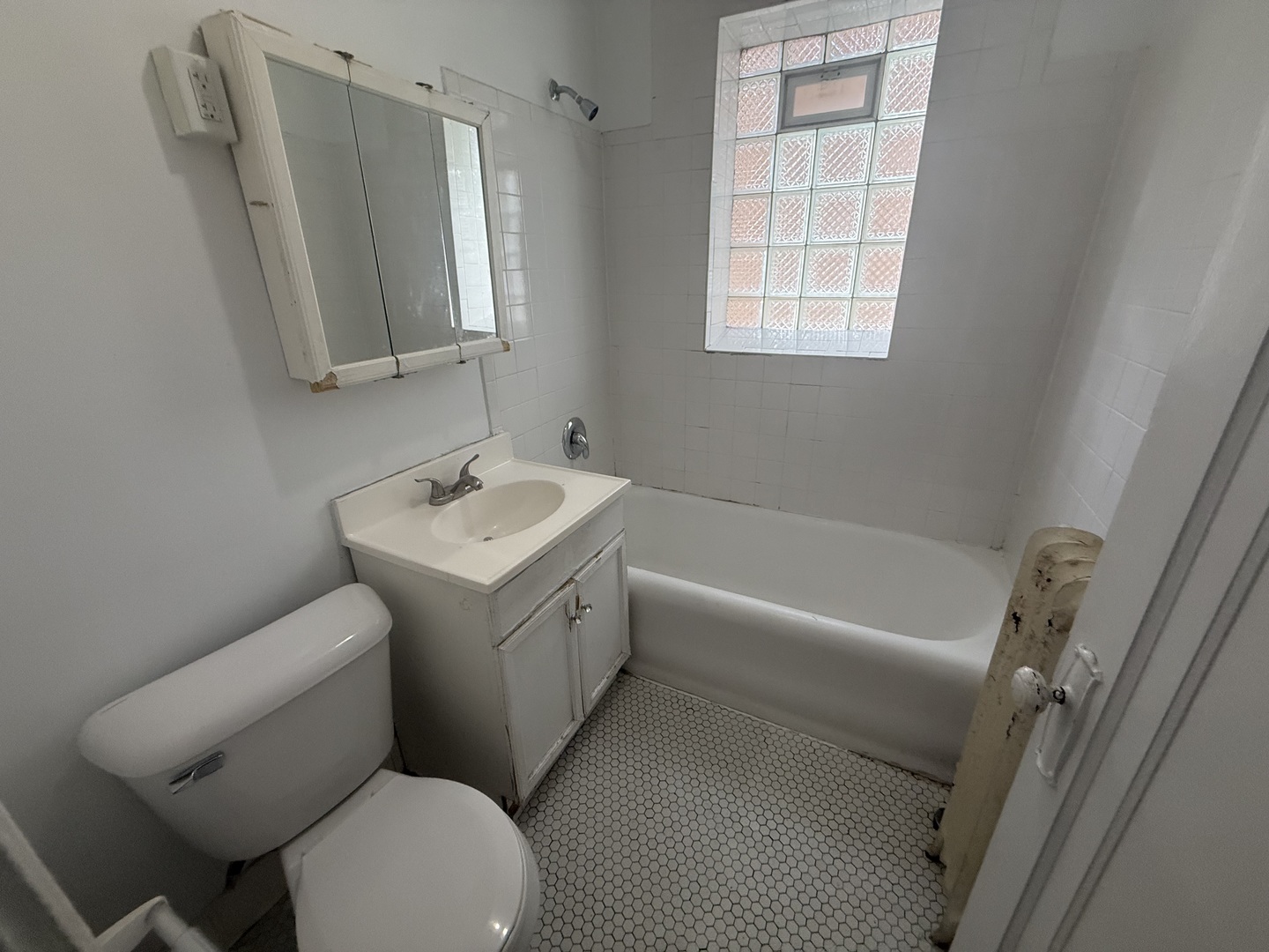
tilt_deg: -17.7
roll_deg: +1.5
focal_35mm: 14
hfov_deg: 102.1
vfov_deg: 85.7
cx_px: 634
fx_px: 513
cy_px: 476
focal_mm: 2.22
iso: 320
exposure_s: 1/120
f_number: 2.2
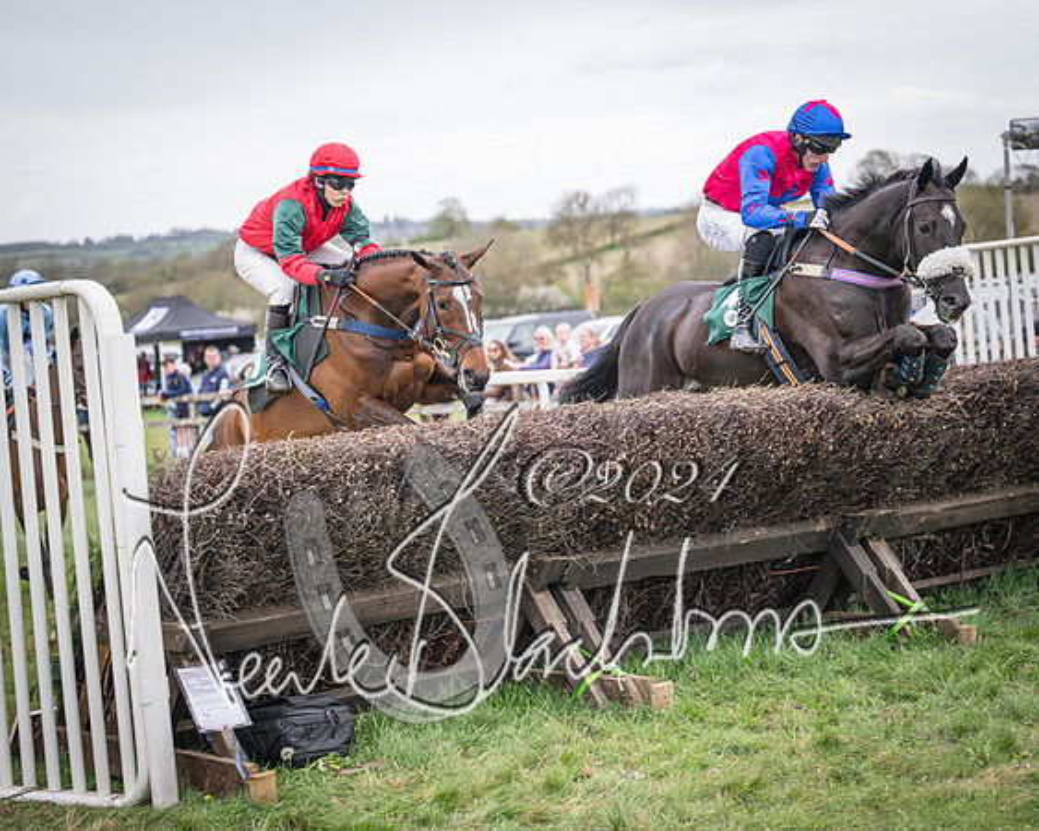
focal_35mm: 79
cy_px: 416
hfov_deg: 24.2
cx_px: 524
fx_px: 2423
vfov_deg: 19.4
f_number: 2.8
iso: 800
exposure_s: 1/1600
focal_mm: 70
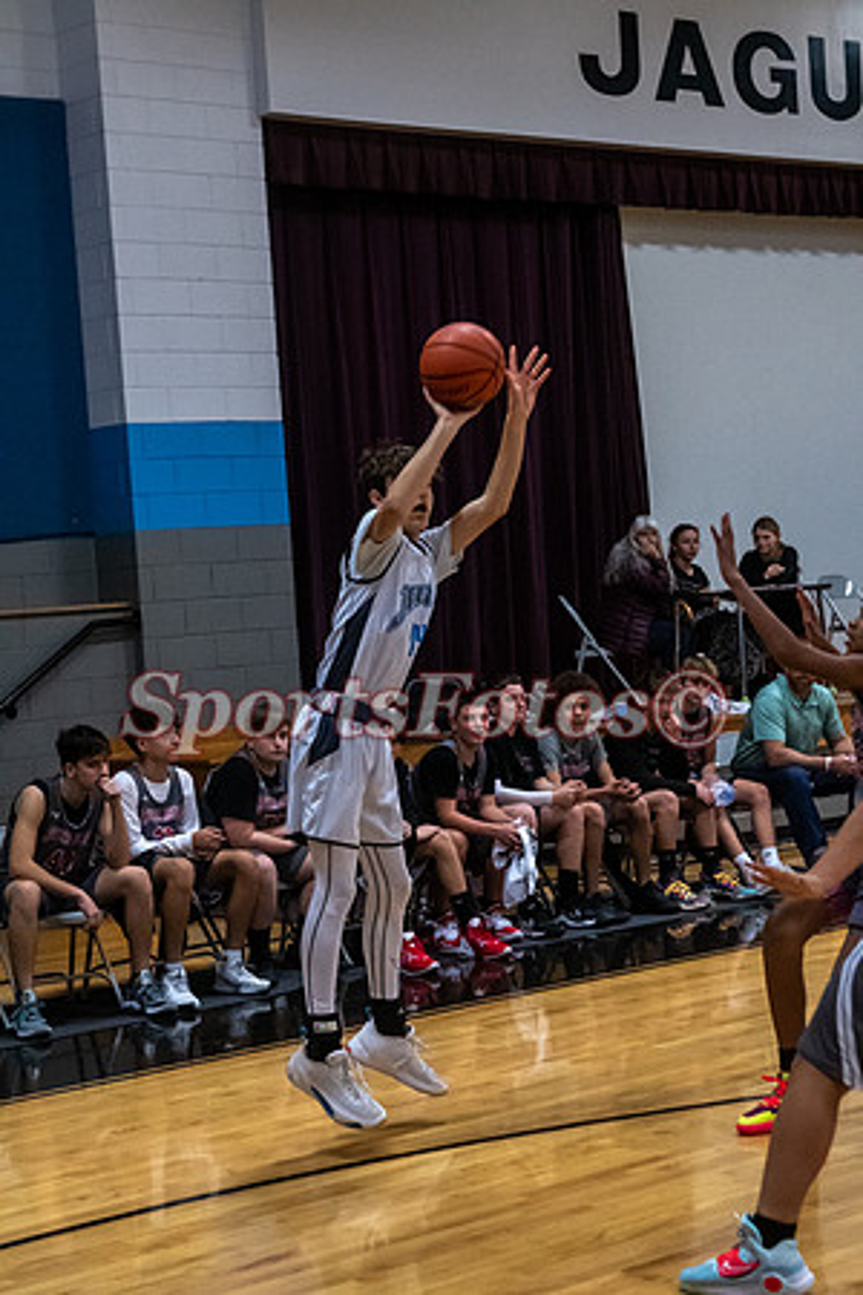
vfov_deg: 28.1
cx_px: 432
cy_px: 648
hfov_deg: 18.9
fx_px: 2589
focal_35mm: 72
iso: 4000
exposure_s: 1/500
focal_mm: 48
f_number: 4
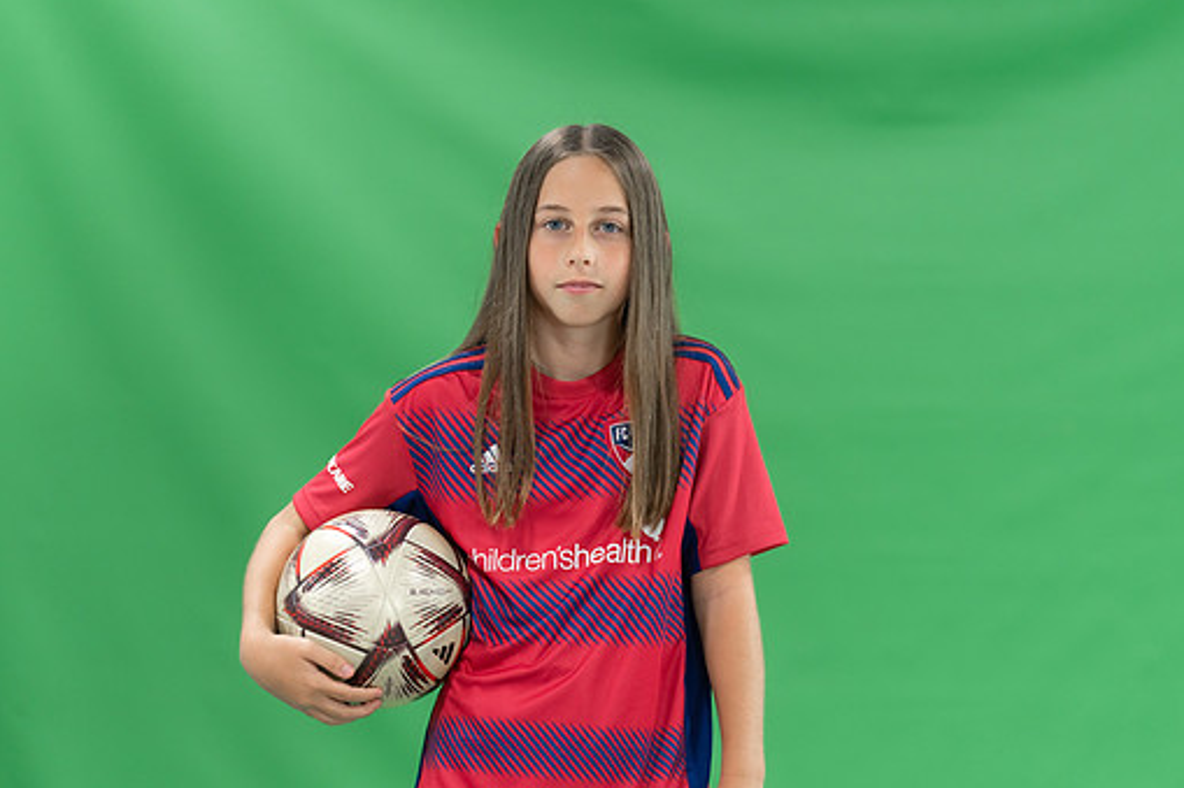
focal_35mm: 171
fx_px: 5622
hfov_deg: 12.0
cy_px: 422
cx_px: 579
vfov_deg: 8.0
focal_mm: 150
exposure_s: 1/250
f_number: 2.8
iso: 1000
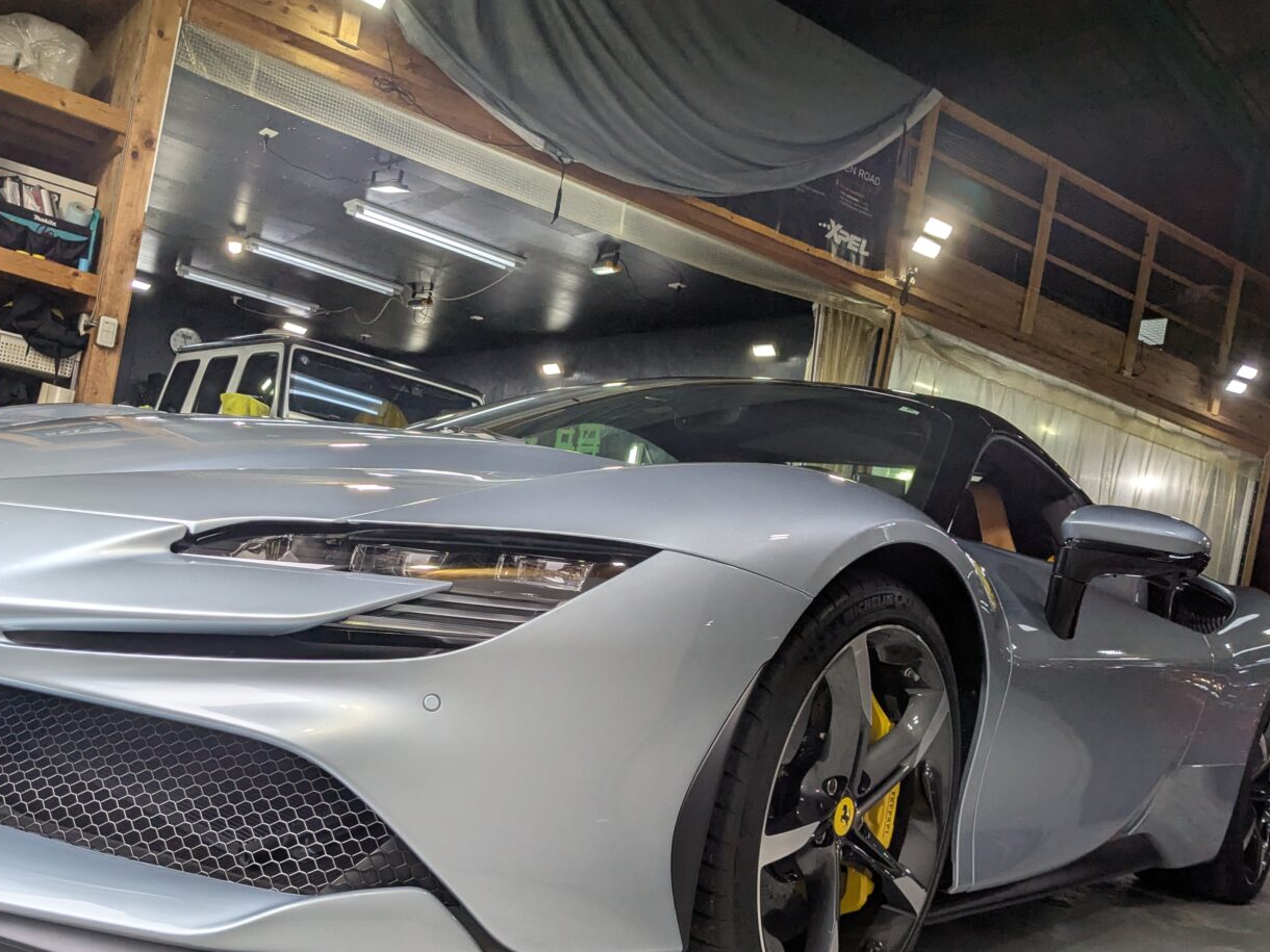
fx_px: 1247
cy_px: 561
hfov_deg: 53.9
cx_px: 591
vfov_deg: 41.6
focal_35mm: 34
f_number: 1.73
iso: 50
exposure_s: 1/339
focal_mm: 4.38
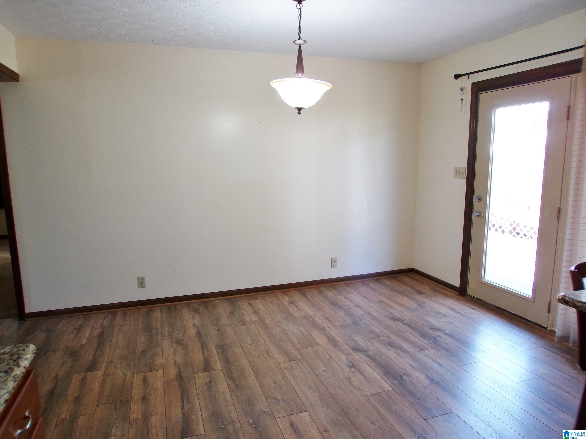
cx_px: 293
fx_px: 406
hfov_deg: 71.6
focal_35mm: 24
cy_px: 220
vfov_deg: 56.8
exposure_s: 1/45
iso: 100
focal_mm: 4.3
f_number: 3
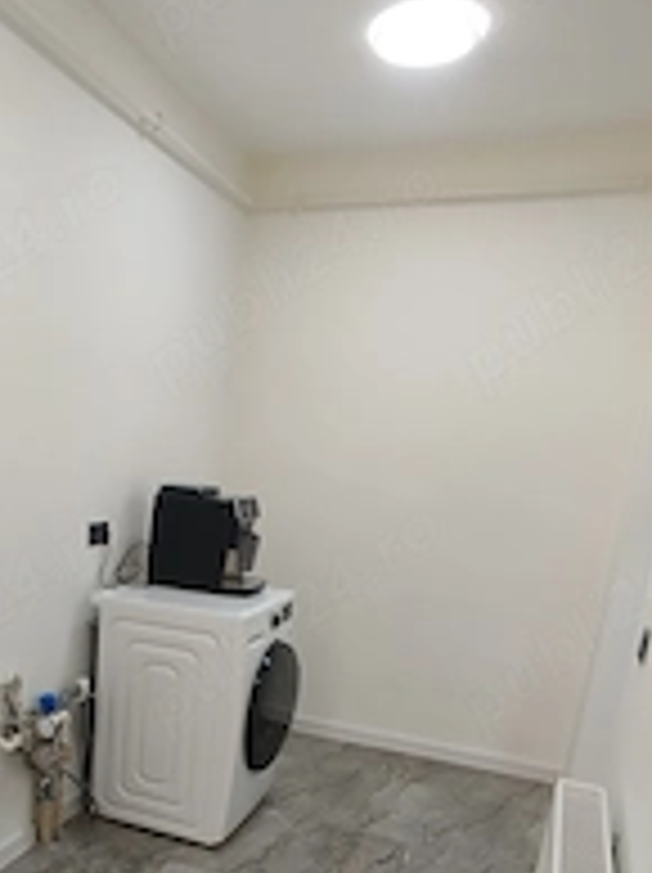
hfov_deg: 43.3
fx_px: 780
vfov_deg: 54.6
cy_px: 693
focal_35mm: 31
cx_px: 135
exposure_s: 1/50
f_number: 2.2
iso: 64
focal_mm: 1.65
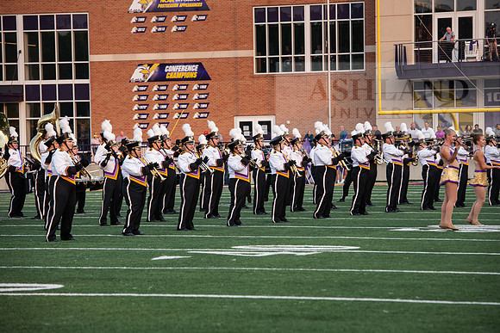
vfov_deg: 8.3
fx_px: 2292
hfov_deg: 12.4
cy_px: 166
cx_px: 250
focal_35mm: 165
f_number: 6.3
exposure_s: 1/400
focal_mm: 165
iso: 640
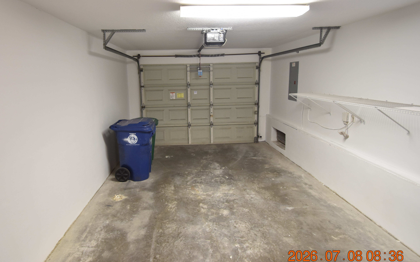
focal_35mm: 19
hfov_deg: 87.8
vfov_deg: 61.8
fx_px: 217
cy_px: 108
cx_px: 192
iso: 800
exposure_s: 1/20
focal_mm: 10
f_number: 3.5
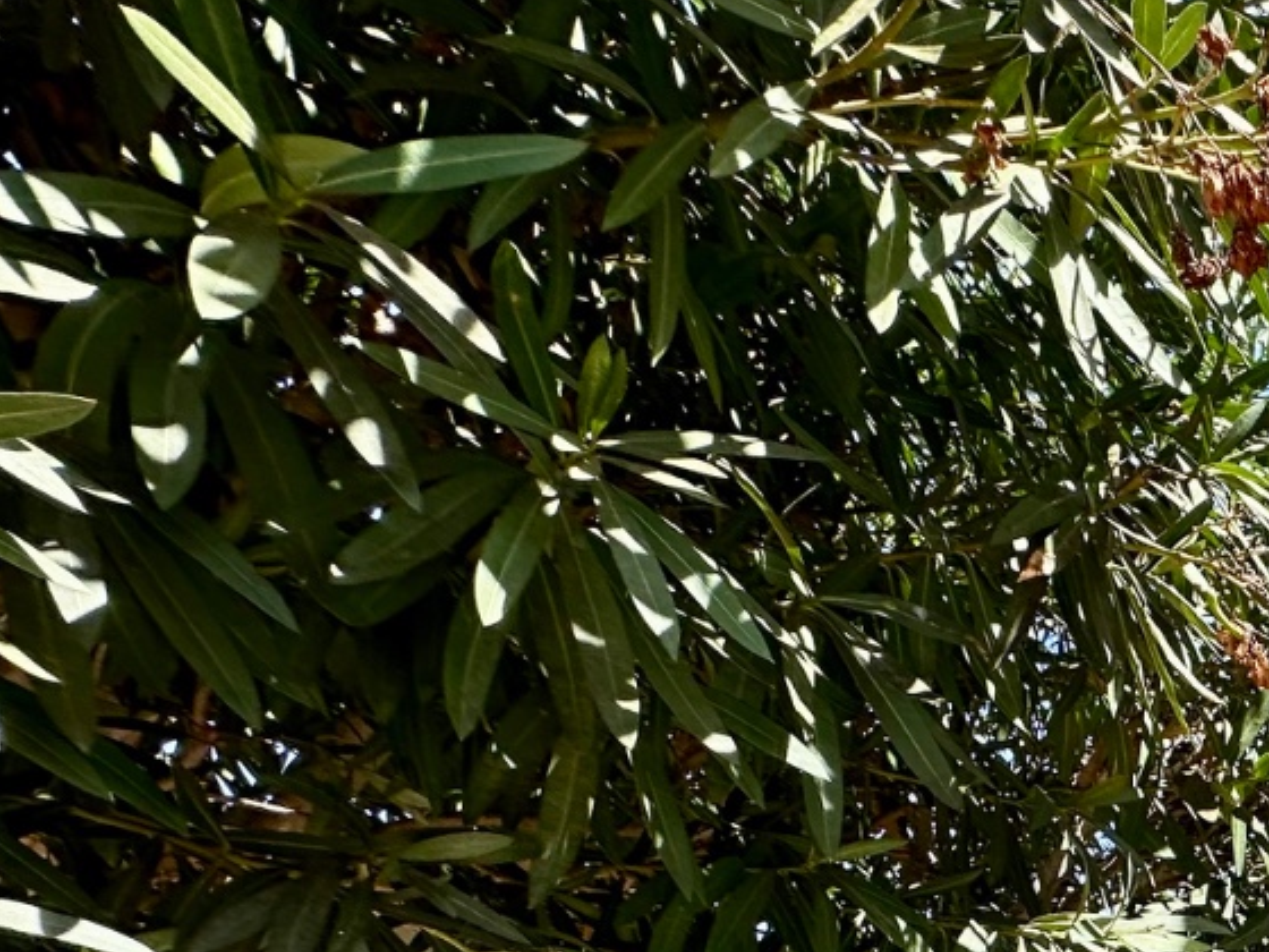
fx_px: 1466
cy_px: 1297
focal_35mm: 40
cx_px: 1788
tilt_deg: -0.8
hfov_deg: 31.2
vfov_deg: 28.3
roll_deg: -2.4
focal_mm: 2.22
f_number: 2.2
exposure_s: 1/354
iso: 40
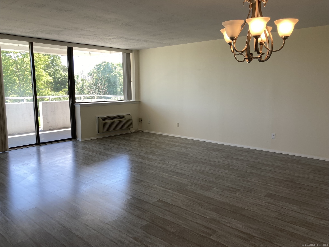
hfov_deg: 63.4
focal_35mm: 28
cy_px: 124
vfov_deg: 49.7
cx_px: 164
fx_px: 266
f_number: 1.8
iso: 25
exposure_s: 1/120
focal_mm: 3.99
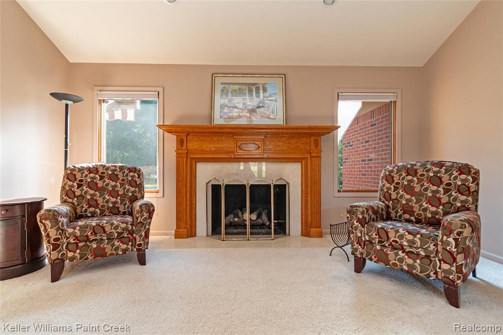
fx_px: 210
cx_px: 252
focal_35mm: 15
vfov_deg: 77.3
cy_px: 168
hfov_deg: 100.4
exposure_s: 1/80
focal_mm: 10
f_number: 4.5
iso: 1250
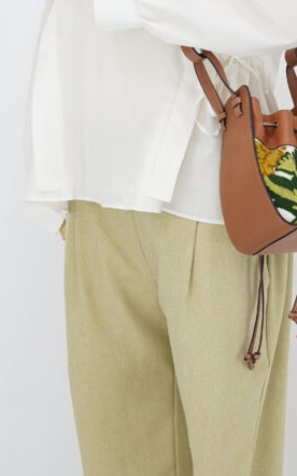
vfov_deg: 17.5
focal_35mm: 118
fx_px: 1529
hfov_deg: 11.1
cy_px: 76
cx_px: 208
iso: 640
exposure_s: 1/8
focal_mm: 50
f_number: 6.3
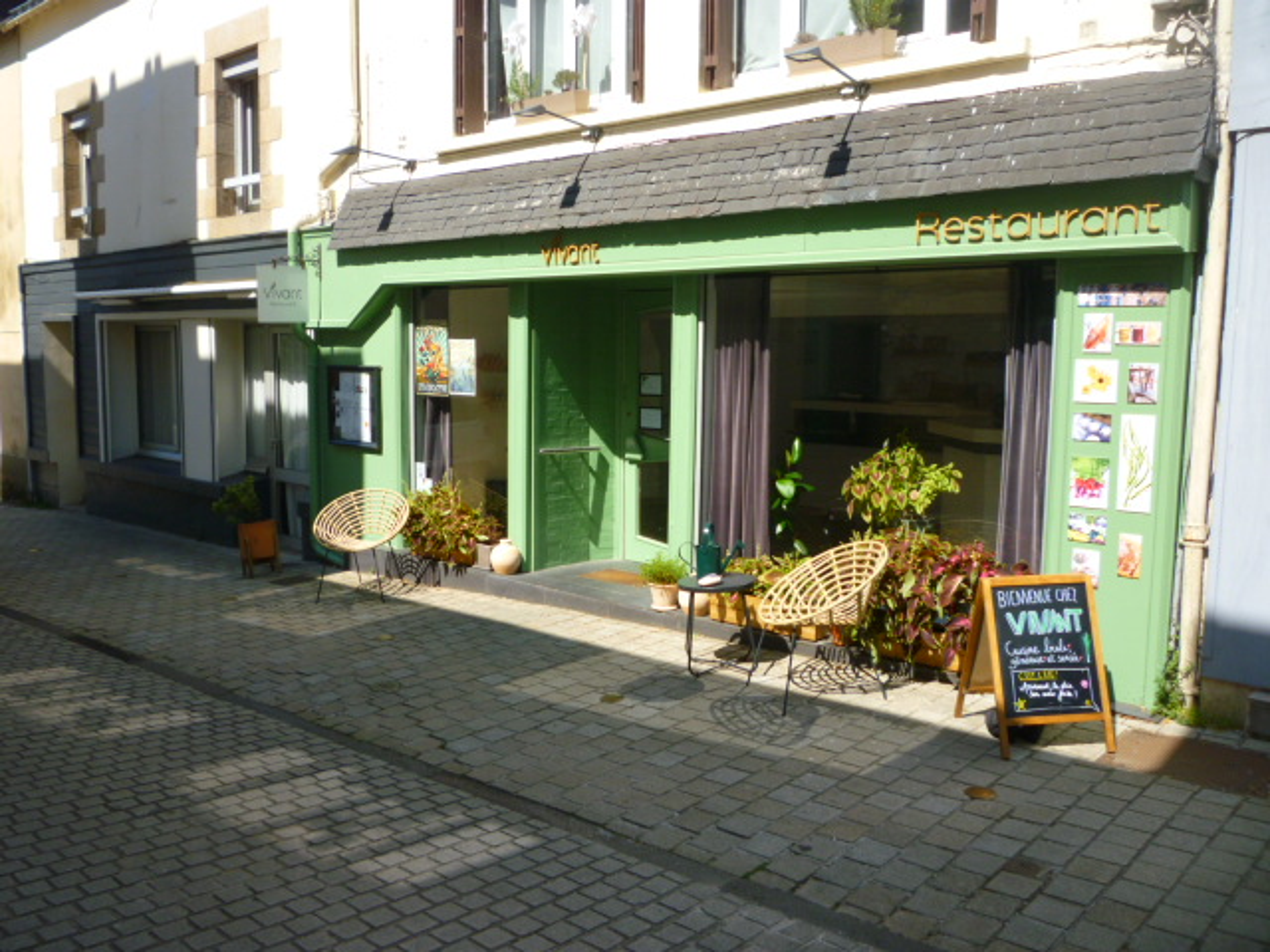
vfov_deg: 48.2
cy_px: 476
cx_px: 635
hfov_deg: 61.7
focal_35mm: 29
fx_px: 1064
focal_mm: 5.2
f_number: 3.5
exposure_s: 1/500
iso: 100
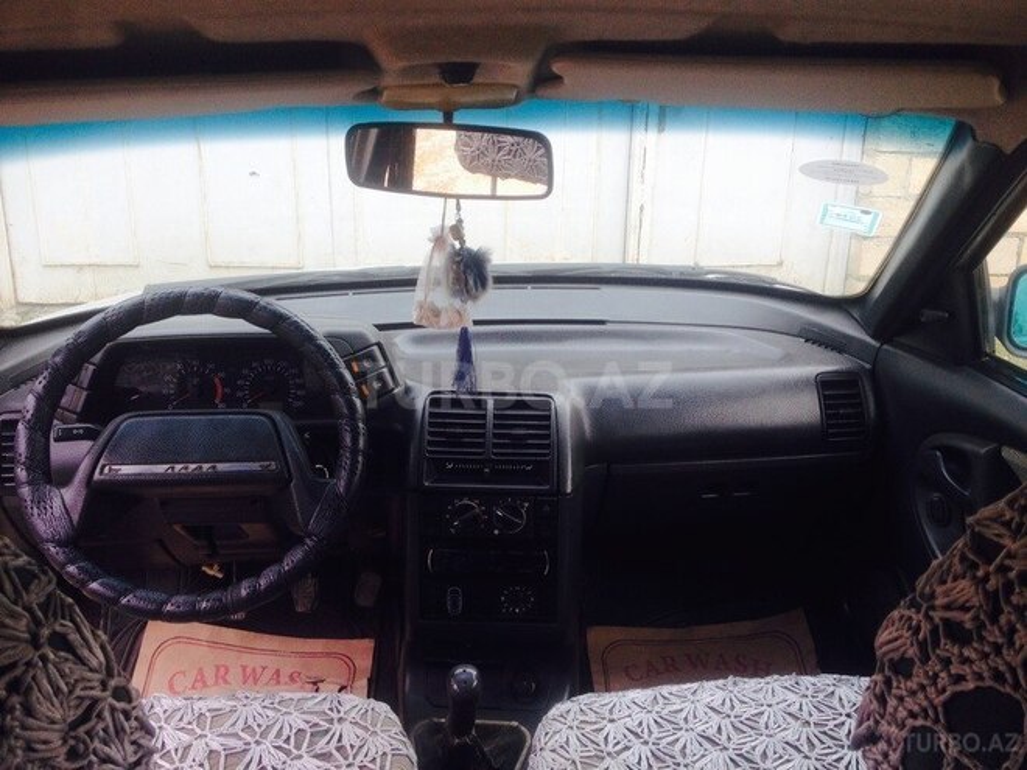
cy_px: 385
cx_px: 514
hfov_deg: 52.6
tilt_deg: -22.3
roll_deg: -0.6
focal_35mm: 35
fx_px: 1038
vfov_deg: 40.7
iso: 50
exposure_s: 1/139
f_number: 2.4
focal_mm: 4.28
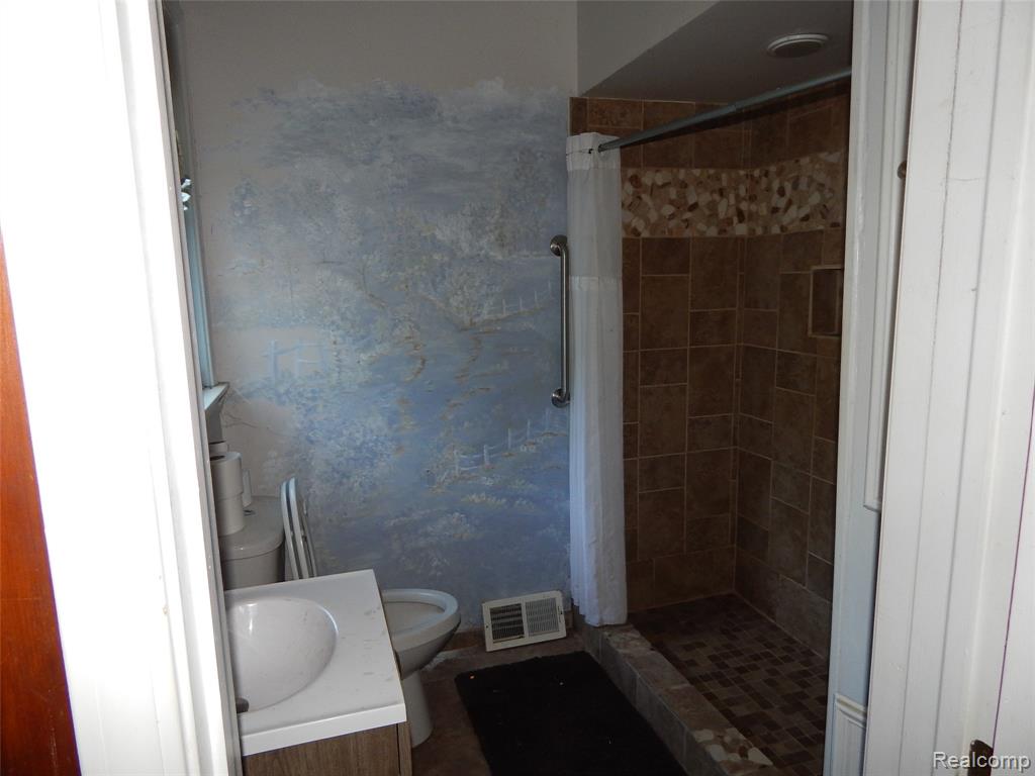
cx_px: 518
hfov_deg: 76.4
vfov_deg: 61.1
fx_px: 658
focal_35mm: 22
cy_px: 388
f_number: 3
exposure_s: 1/30
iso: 200
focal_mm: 4
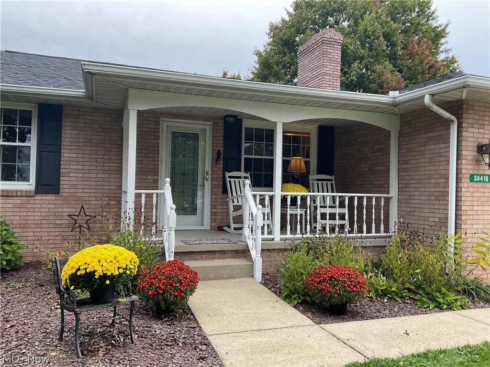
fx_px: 411
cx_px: 245
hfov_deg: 61.7
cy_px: 184
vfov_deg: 48.2
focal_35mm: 29
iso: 50
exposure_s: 1/60
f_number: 1.8
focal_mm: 3
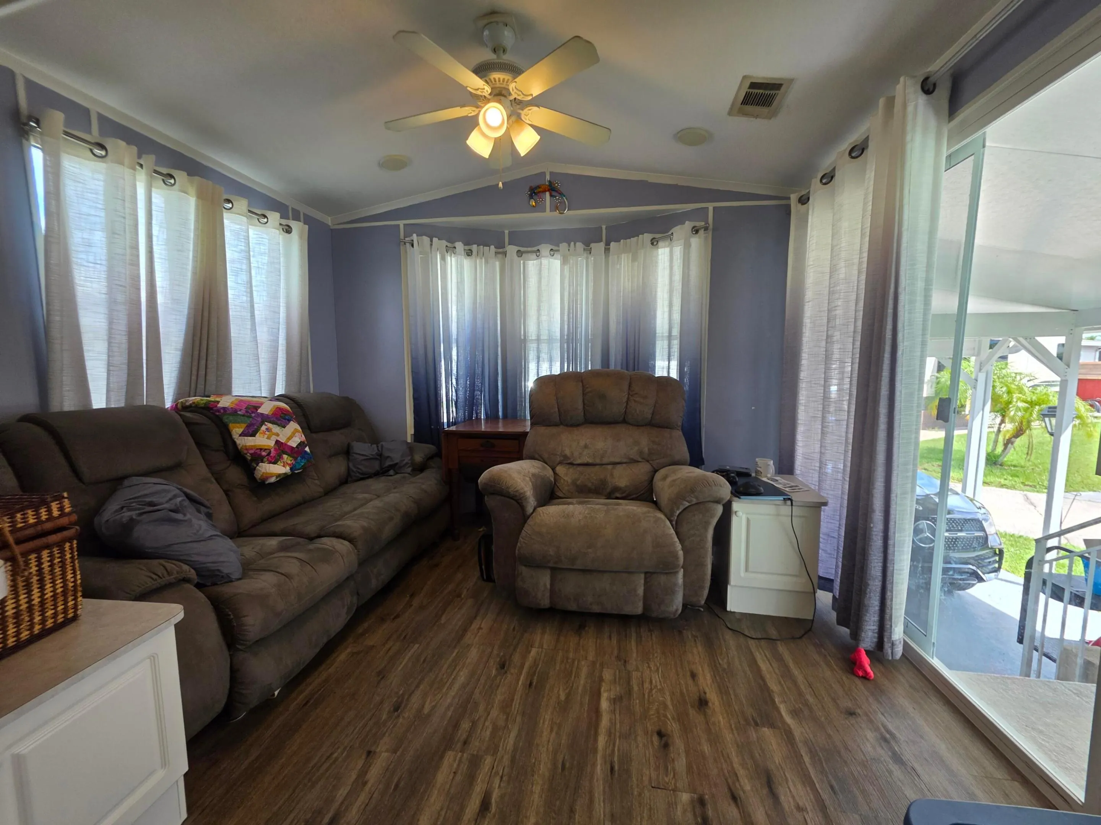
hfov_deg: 106.2
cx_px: 550
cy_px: 412
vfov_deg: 89.9
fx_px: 413
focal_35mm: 13
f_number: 1.9
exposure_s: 1/120
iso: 50
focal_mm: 2.2
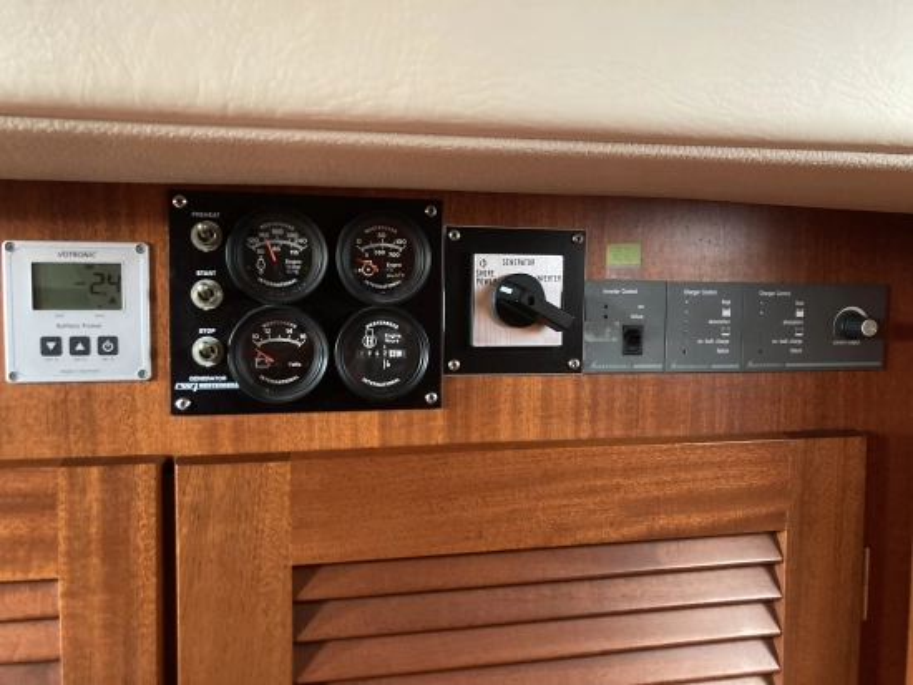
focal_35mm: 28
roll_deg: +0.6
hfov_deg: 63.4
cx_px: 456
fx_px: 739
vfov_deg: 49.8
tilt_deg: -3.4
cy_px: 342
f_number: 1.8
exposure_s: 1/27
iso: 640
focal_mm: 3.99
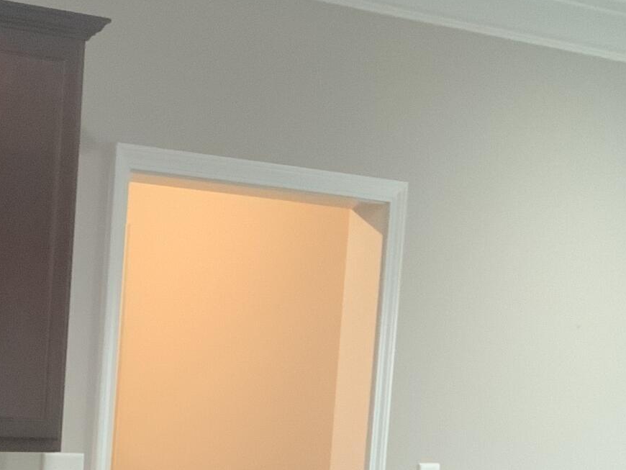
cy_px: 676
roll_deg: -1.3
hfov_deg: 17.4
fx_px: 1809
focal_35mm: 100
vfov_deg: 14.0
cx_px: -342
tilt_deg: -5.8
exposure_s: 1/40
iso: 320
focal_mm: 3
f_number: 1.8
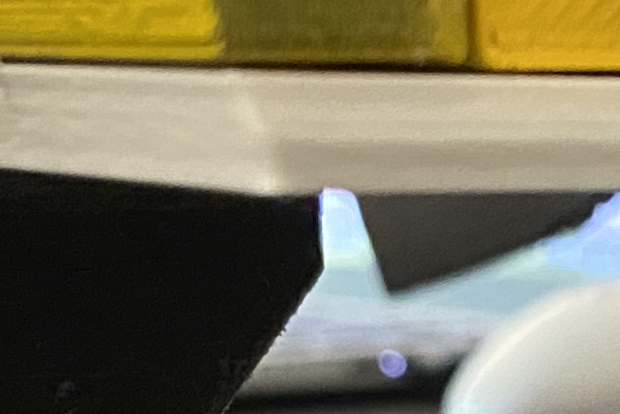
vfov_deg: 8.3
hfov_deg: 12.3
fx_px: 2704
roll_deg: +0.1
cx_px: 988
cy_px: 866
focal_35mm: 157
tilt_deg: -15.4
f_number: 1.8
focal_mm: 4.25
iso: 500
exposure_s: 1/40
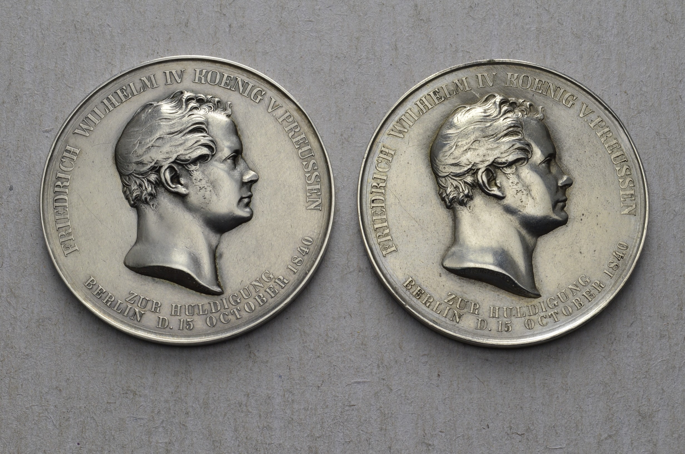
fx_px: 1367
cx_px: 342
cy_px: 227
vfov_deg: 18.8
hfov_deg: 28.1
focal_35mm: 72
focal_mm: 48
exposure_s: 1/250
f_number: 14
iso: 400
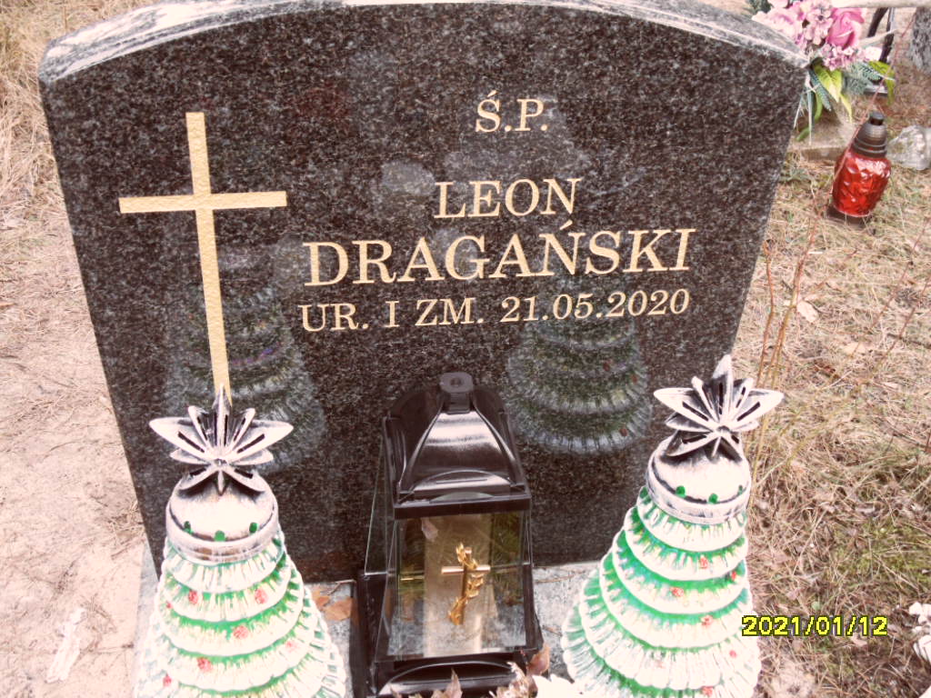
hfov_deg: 46.8
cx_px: 466
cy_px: 349
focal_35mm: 40
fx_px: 1076
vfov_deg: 36.0
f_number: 3.6
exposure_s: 1/45
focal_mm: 6.5
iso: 160
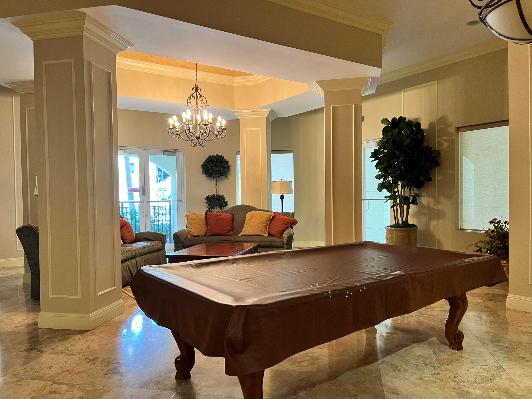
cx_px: 266
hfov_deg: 67.3
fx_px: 400
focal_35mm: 26
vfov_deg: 53.1
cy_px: 200
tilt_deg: -1.7
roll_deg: +0.9
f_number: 1.6
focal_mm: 5.1
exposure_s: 1/60
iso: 160
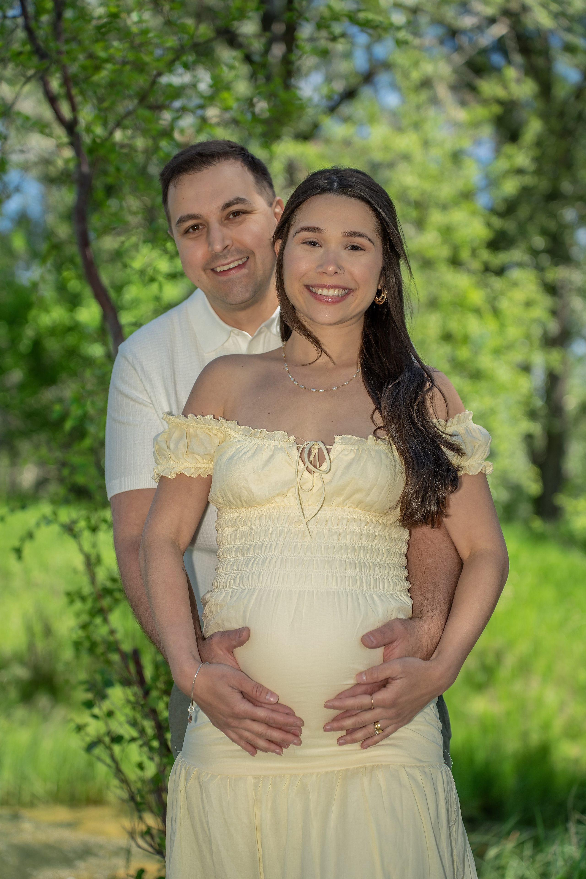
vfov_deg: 29.2
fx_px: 1685
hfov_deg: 19.7
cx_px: 293
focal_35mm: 69
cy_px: 440
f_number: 2.8
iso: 64
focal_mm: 69
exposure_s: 1/400
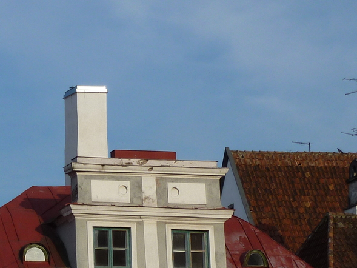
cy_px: 346
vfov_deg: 8.6
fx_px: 1764
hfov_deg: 11.3
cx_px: -99
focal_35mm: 171
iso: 80
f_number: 5.6
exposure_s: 1/400
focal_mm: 10.3
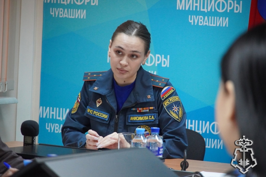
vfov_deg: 6.8
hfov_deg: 10.2
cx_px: 133
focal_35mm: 202
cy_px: 88
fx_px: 1497
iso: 6400
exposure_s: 1/200
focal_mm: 135
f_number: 5.6
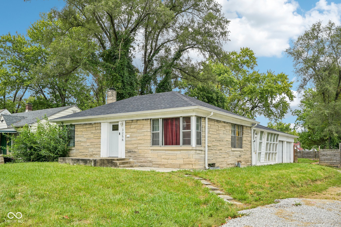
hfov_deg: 61.9
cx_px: 170
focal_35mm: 30
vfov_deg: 43.6
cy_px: 114
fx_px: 284
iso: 100
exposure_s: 1/125
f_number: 8
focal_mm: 30
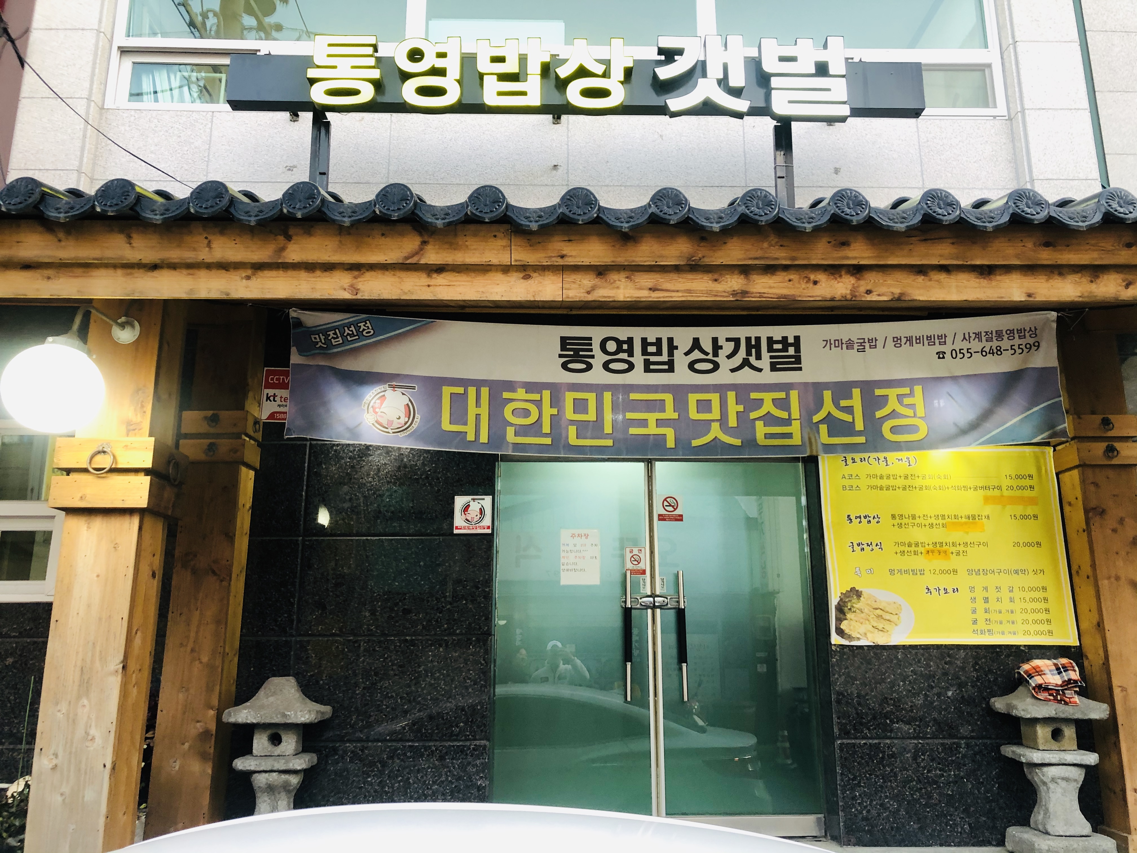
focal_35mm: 28
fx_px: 920
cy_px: 426
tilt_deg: +15.7
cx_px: 568
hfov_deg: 63.4
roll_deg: -1.3
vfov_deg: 49.7
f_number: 1.8
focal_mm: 3.99
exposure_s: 1/20
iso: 40
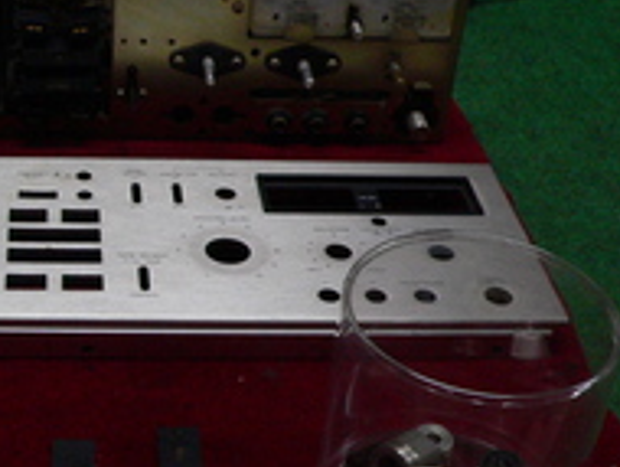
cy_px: 185
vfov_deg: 20.5
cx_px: 82
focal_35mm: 72
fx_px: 1291
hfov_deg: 26.3
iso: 200
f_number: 2.8
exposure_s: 1/40
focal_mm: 6
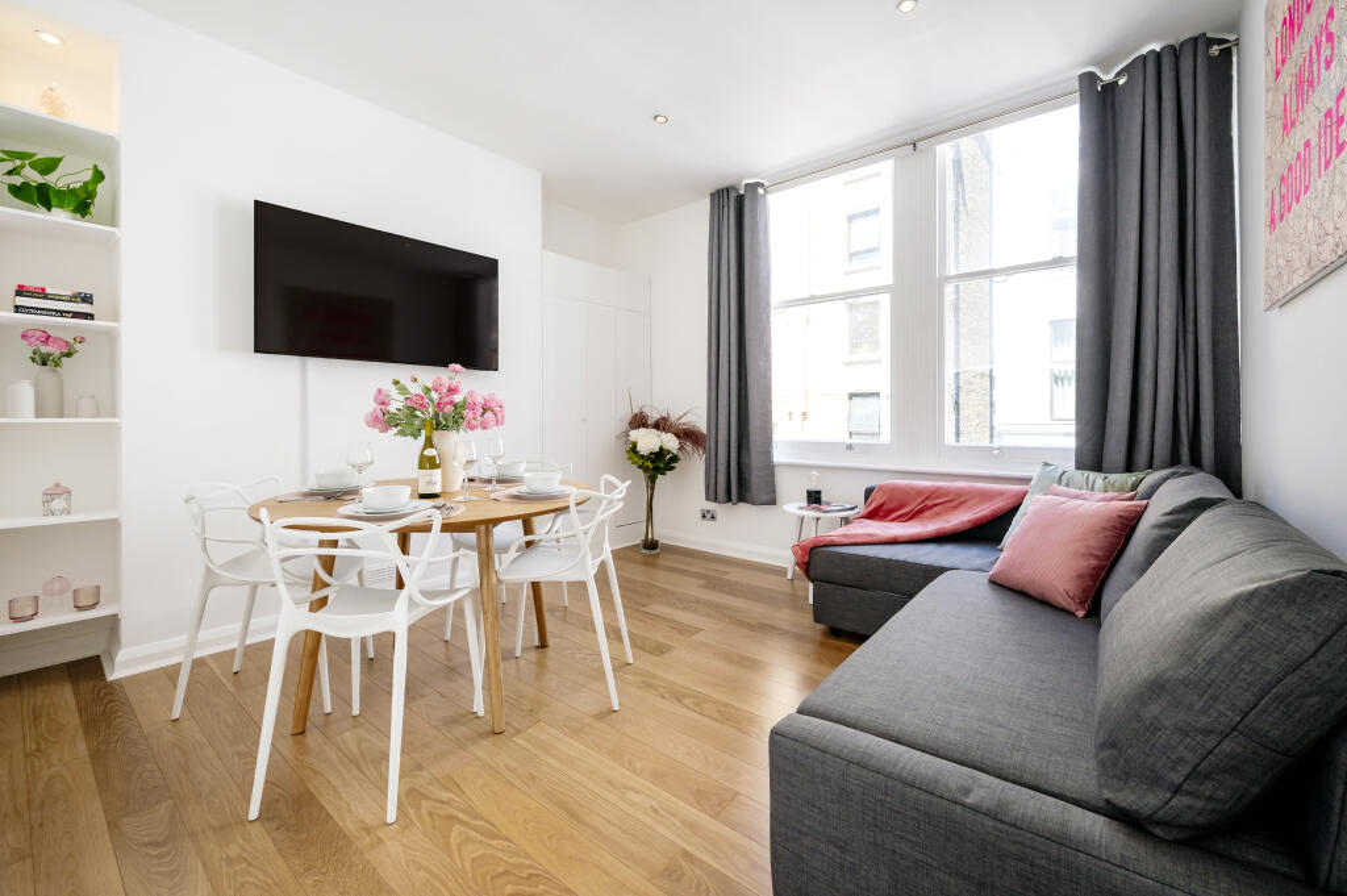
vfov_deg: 81.1
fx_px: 523
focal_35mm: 14
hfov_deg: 104.3
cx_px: 674
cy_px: 448
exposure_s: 1/200
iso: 640
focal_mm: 14
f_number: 8
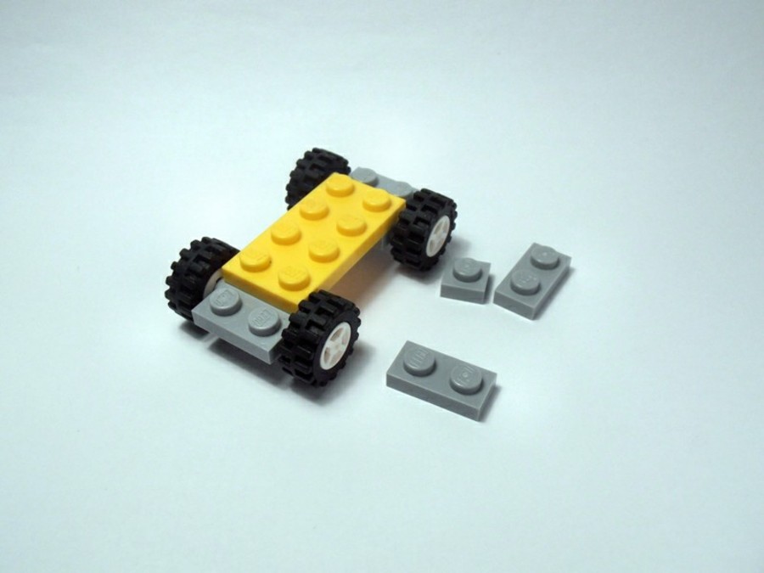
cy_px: 286
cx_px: 382
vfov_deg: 38.7
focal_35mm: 37
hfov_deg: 50.1
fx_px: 817
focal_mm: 6.61
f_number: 3.9
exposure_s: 1/125
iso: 80
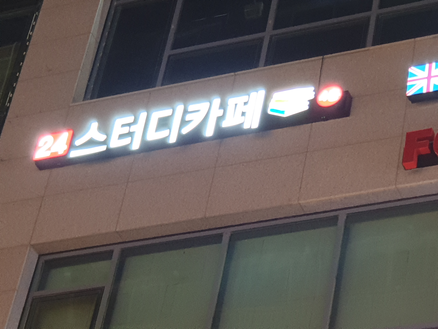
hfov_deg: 36.8
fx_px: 658
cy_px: 164
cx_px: 219
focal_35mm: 52
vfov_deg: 28.0
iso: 160
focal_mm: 6
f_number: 2.4
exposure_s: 1/15
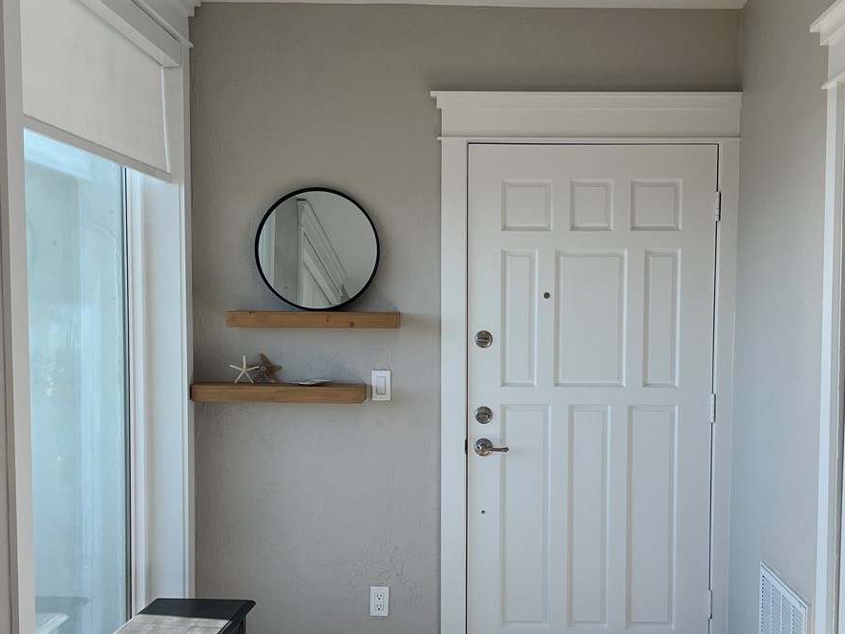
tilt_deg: -3.4
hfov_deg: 40.3
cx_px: 485
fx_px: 1147
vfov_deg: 30.7
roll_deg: -0.6
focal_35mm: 47
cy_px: 399
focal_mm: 5.1
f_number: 1.6
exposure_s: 1/467
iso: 50
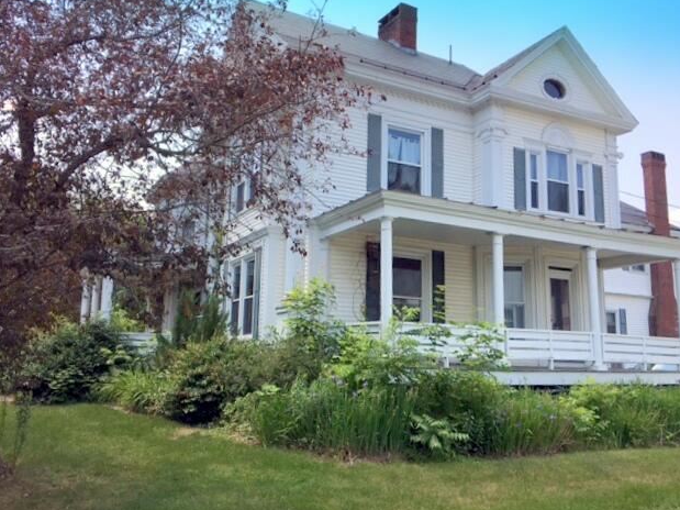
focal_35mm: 30
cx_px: 349
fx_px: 589
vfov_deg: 46.8
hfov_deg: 60.0
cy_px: 252
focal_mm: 4.15
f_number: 2.2
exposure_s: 1/927
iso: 25
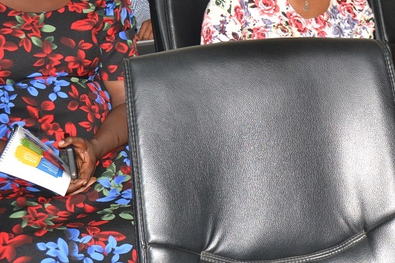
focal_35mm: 91
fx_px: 998
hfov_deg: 22.1
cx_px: 310
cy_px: 69
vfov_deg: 15.0
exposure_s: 1/60
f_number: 5.6
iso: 800
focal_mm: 32
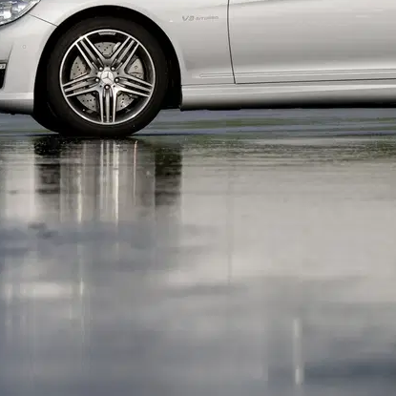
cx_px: 364
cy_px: 159
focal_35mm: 270
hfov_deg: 6.5
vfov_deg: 6.5
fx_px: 3495
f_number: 5.6
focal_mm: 110
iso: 100
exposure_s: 1/1250
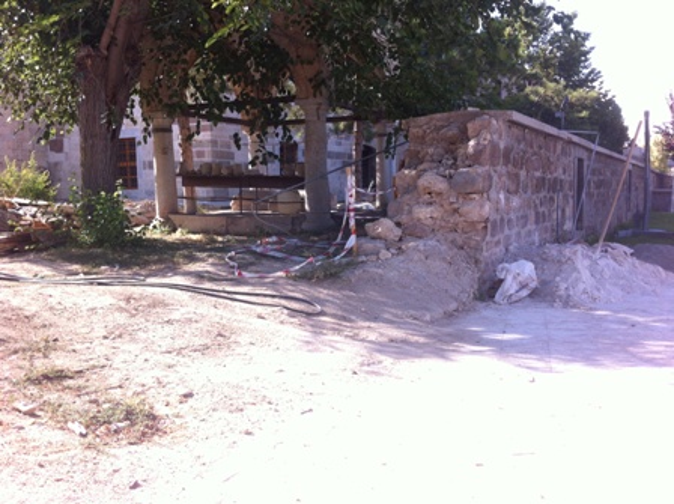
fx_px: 681
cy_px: 252
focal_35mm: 35
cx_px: 337
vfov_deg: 40.6
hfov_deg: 52.7
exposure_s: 1/355
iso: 80
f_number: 2.8
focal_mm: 3.85
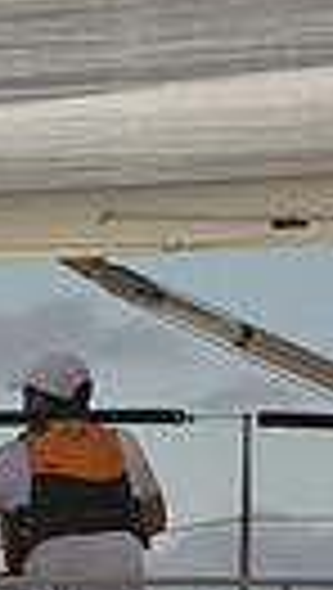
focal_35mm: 455
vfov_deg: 4.7
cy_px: 736
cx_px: -878
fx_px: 7119
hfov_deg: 2.6
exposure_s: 1/1000
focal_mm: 98
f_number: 10
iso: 320
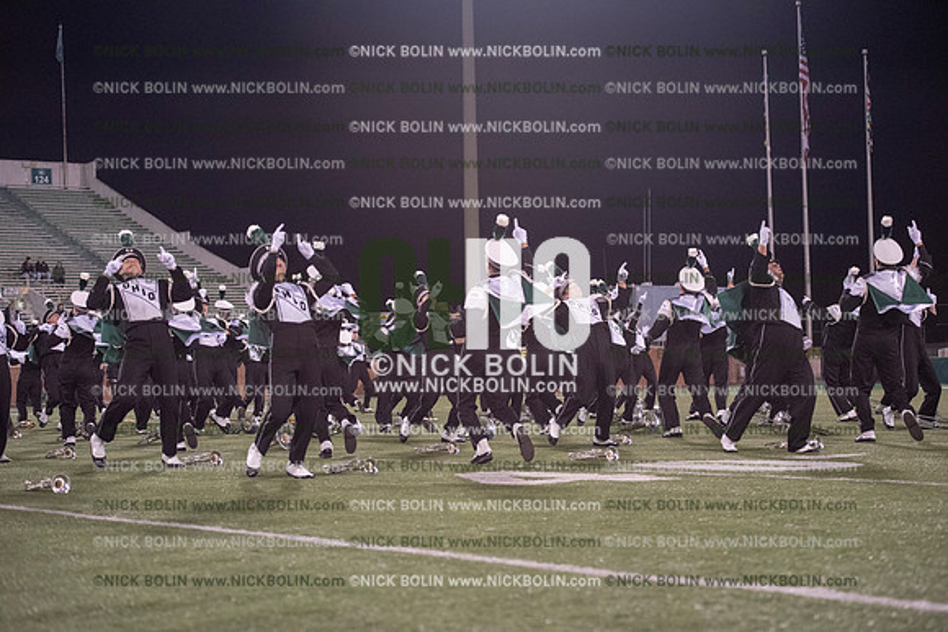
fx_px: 1844
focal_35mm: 70
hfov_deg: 28.8
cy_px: 316
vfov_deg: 19.5
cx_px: 474
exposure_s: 1/1250
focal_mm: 70
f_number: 3.2
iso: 5000
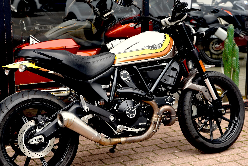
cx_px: 113
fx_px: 544
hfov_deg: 25.7
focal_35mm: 79
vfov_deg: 17.3
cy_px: 91
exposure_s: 1/60
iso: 200
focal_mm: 62
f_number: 4
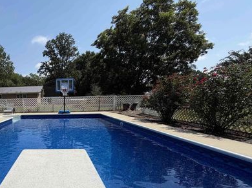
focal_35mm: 23
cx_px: 48
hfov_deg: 66.7
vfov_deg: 55.2
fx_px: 167
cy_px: 147
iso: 20
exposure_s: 1/1464
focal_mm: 2.22
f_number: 2.2
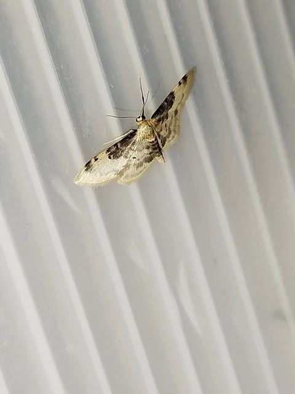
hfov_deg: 16.8
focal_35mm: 88
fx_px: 1000
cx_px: 148
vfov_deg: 22.3
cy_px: 197
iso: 160
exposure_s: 1/50
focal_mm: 5.31
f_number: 1.7
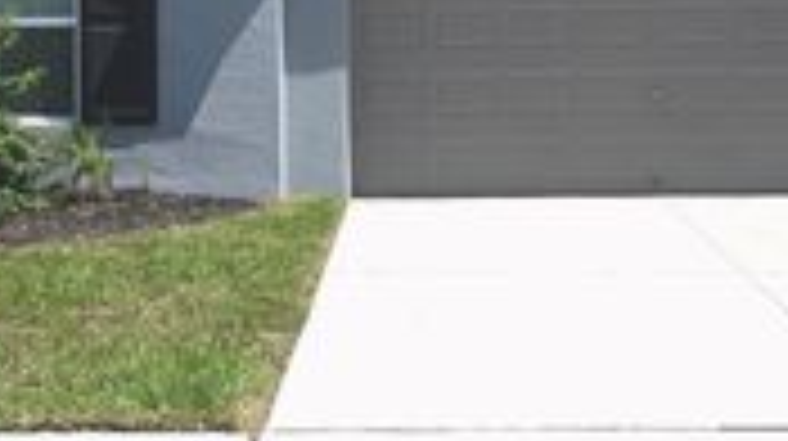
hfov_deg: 29.4
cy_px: 115
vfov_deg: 16.6
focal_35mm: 72
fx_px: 1503
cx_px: 410
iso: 100
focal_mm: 24
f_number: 13
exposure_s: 1/200
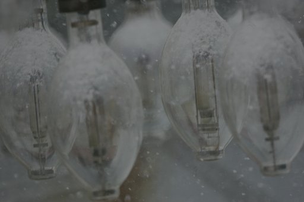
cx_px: 152
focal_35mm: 750
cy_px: 101
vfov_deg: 1.8
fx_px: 6325
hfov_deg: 2.8
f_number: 4
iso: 400
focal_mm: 500
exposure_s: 1/200
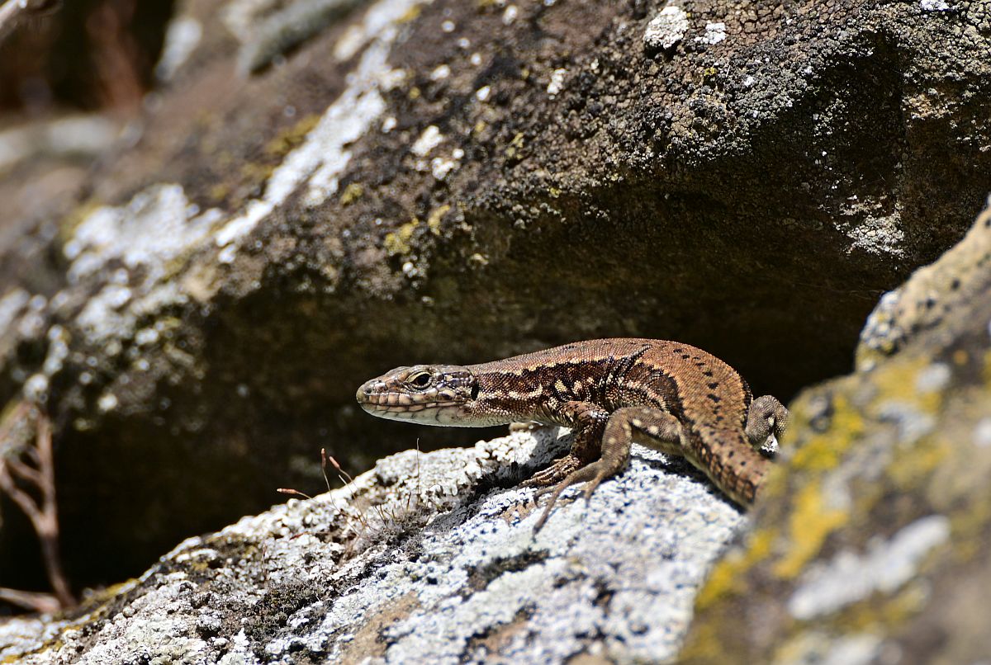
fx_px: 8277
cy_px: 332
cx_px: 496
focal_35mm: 300
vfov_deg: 4.6
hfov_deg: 6.9
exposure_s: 1/320
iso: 64
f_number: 8
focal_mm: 300
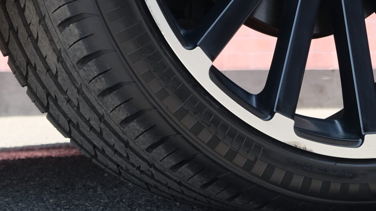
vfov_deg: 7.5
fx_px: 1585
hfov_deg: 13.4
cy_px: -83
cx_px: 357
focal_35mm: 159
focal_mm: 37.4
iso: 400
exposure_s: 1/170
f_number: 5.6
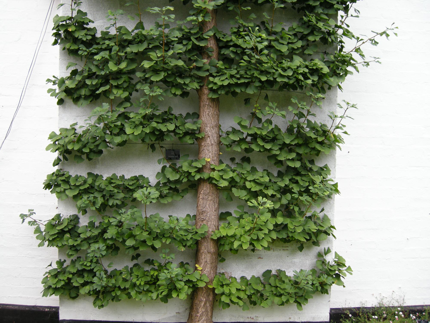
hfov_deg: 52.6
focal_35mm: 35
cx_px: 215
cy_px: 162
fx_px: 435
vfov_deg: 40.7
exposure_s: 1/94.5
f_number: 3.4
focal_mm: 7.5
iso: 64
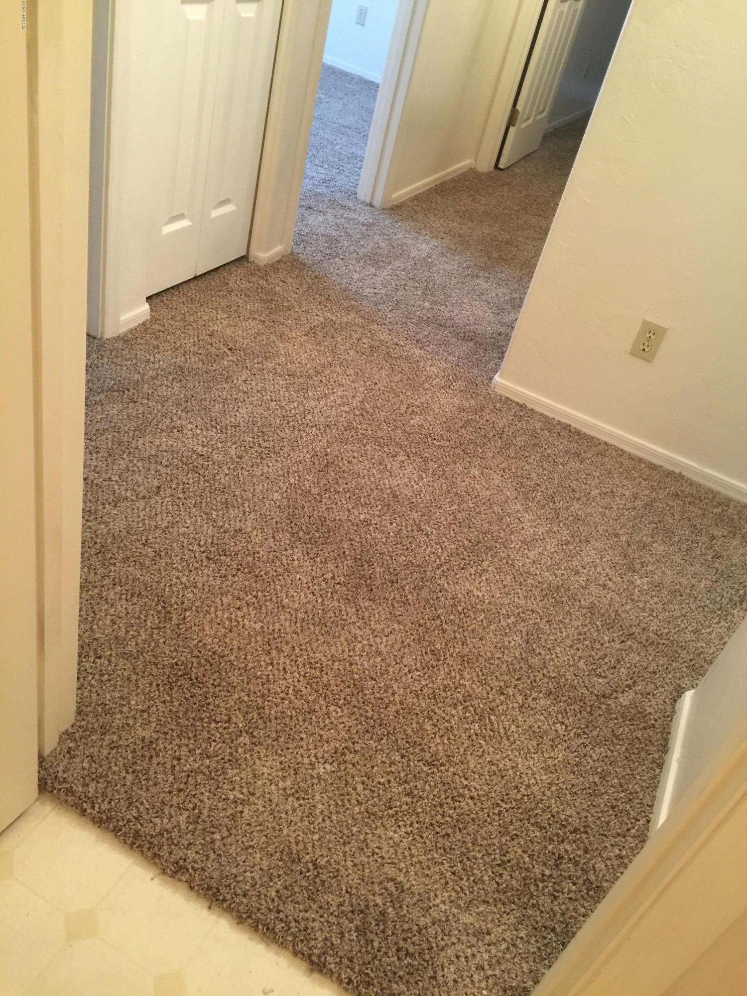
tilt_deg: -36.7
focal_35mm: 29
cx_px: 374
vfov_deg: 61.7
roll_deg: -16.1
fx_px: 834
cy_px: 498
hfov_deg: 48.2
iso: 100
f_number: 2.2
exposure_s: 1/10
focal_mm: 4.15
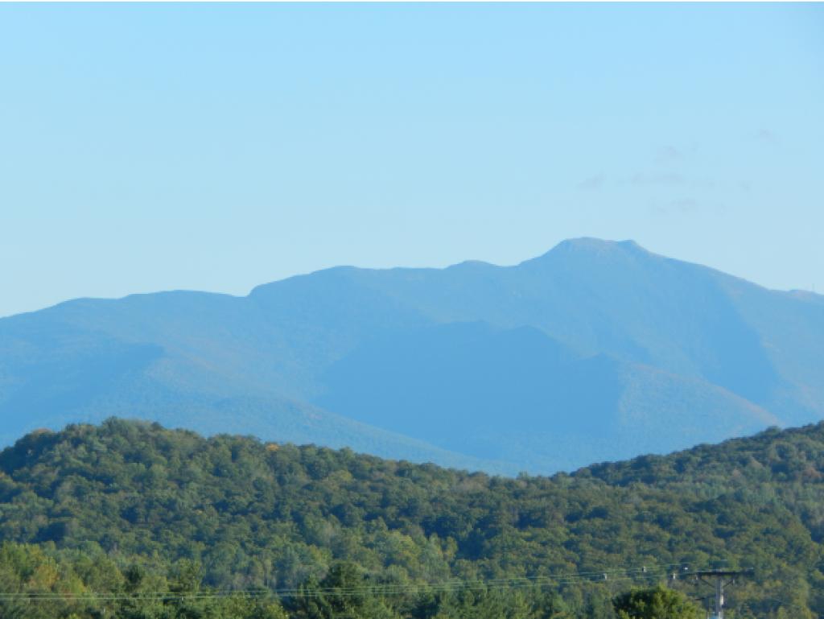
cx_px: 412
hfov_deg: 8.5
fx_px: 5525
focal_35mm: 232
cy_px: 310
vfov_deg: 6.4
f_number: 5.6
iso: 125
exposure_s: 1/400
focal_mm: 41.7
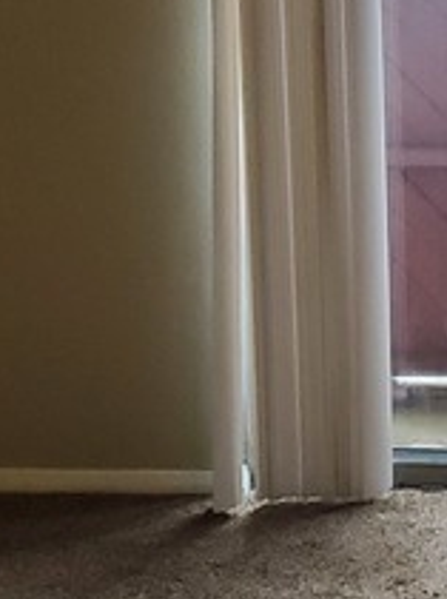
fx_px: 2312
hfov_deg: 10.8
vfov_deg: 14.7
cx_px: 575
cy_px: 288
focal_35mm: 134
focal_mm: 4.3
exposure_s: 1/120
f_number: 1.5
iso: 320
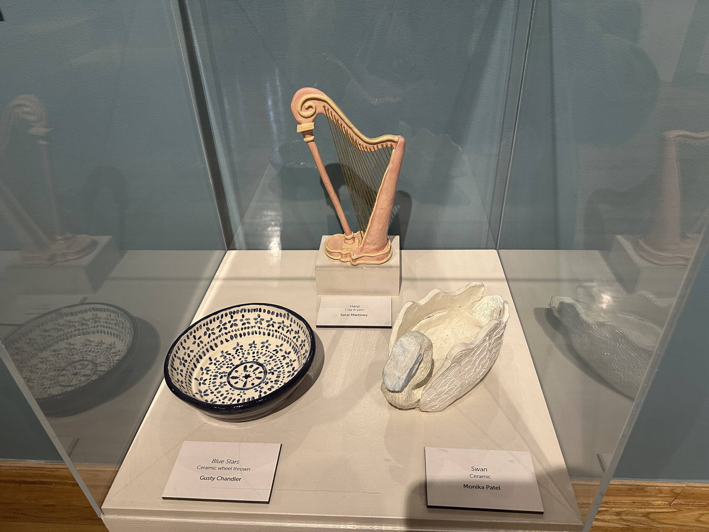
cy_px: 266
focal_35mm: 24
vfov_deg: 56.8
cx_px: 354
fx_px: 492
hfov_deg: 71.6
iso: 250
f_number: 1.78
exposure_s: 1/60
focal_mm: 6.86
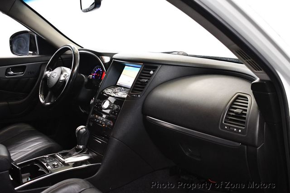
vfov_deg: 34.2
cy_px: 96
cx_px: 145
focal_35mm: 39
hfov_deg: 49.6
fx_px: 314
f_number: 4
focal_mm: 26
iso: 3200
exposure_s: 1/100
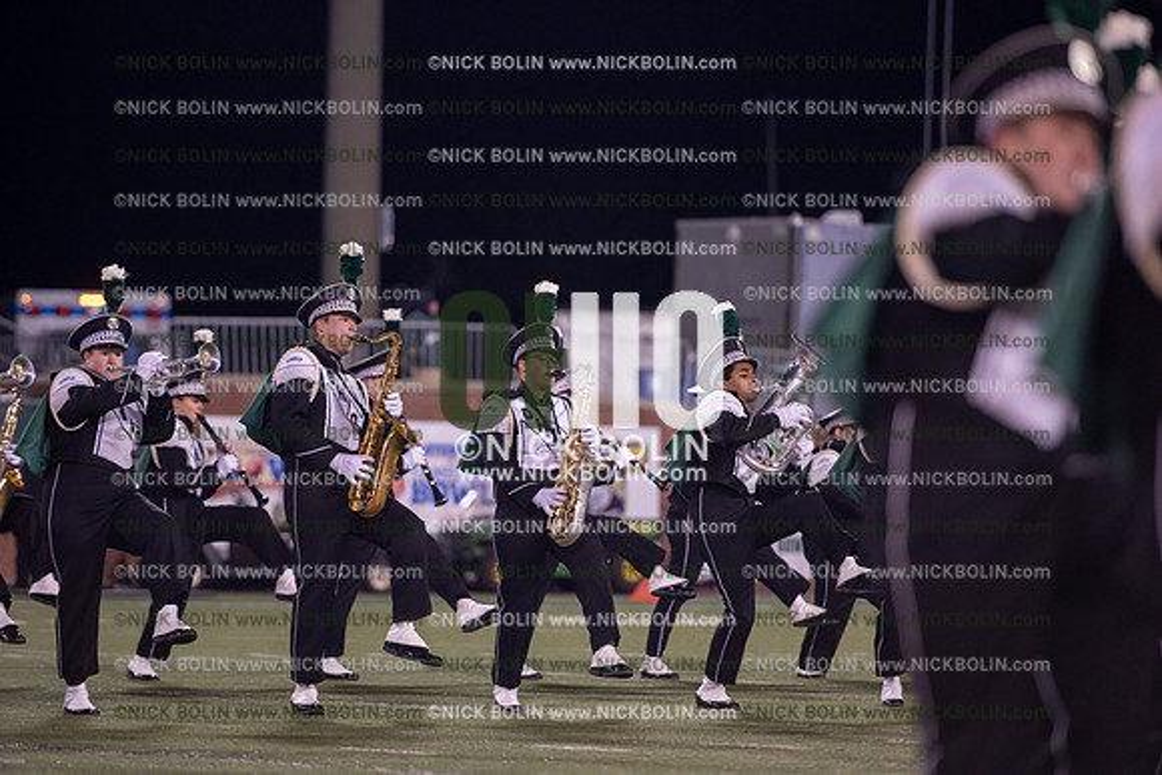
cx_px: 581
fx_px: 6457
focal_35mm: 200
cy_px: 388
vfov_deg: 6.9
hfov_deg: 10.3
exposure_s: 1/1250
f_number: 2.8
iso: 2500
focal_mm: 200
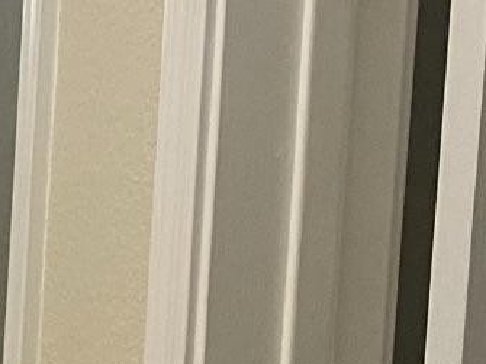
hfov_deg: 10.0
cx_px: -860
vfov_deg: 9.2
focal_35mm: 159
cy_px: 429
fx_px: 2232
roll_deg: -1.2
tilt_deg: -3.9
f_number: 1.8
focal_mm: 4.25
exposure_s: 1/60
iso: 160
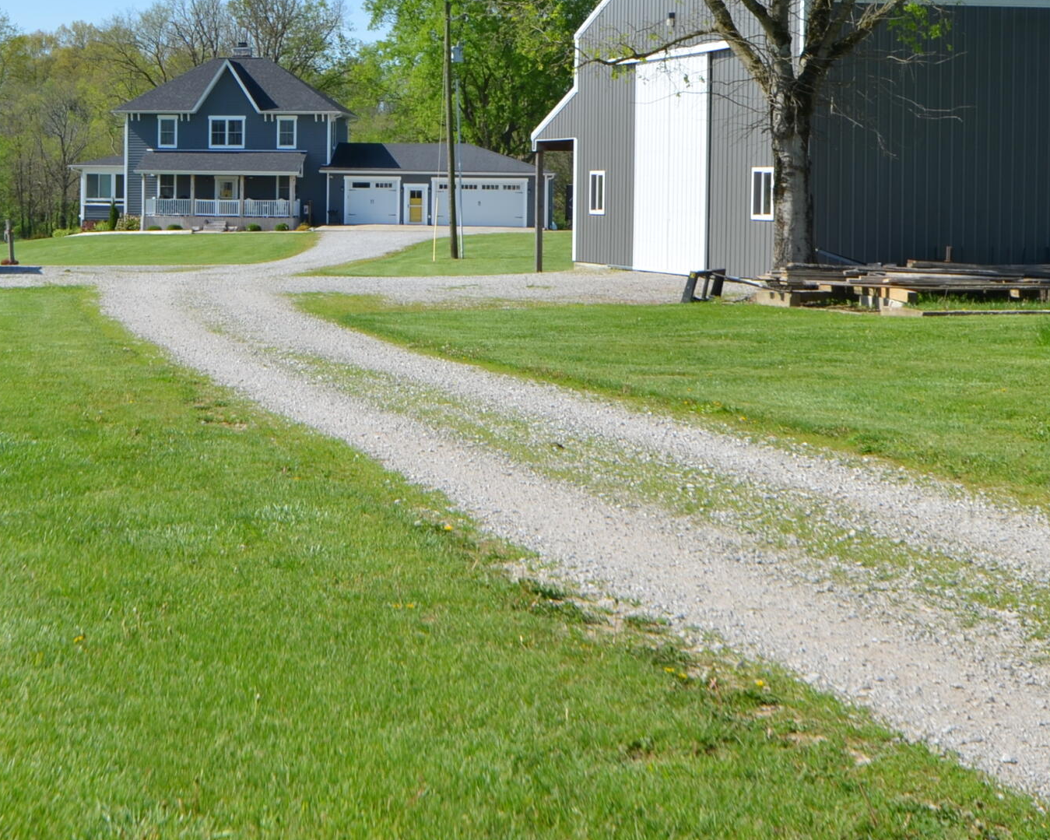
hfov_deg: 25.0
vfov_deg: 20.3
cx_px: 223
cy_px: 214
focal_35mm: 75
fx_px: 2331
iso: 100
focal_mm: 24
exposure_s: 1/200
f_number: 8
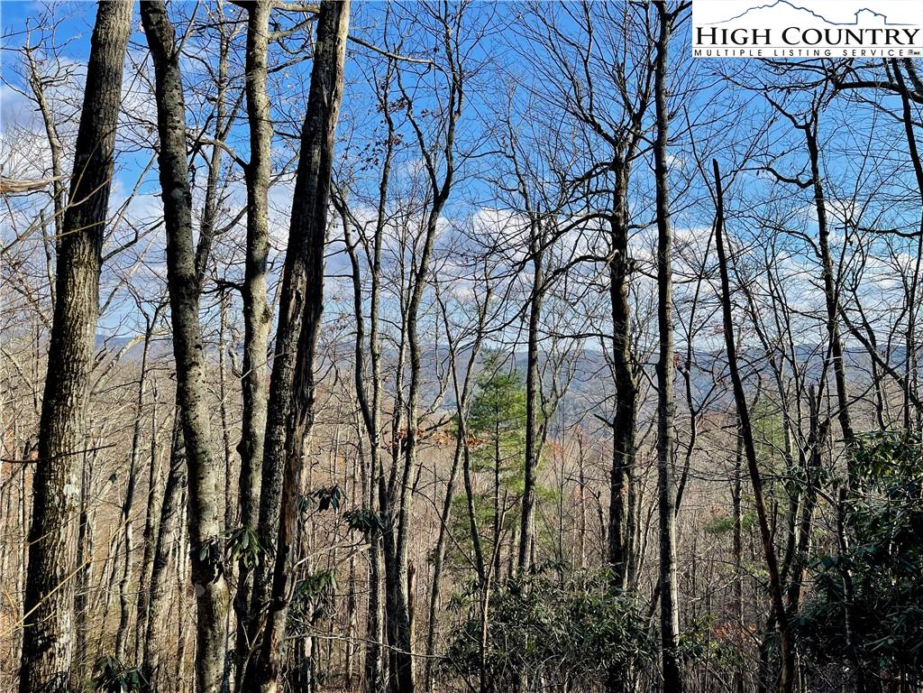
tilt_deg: -2.0
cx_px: 462
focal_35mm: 26
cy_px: 346
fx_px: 693
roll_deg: +0.1
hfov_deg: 67.3
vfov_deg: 53.1
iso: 32
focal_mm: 5.1
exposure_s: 1/1946
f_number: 1.6
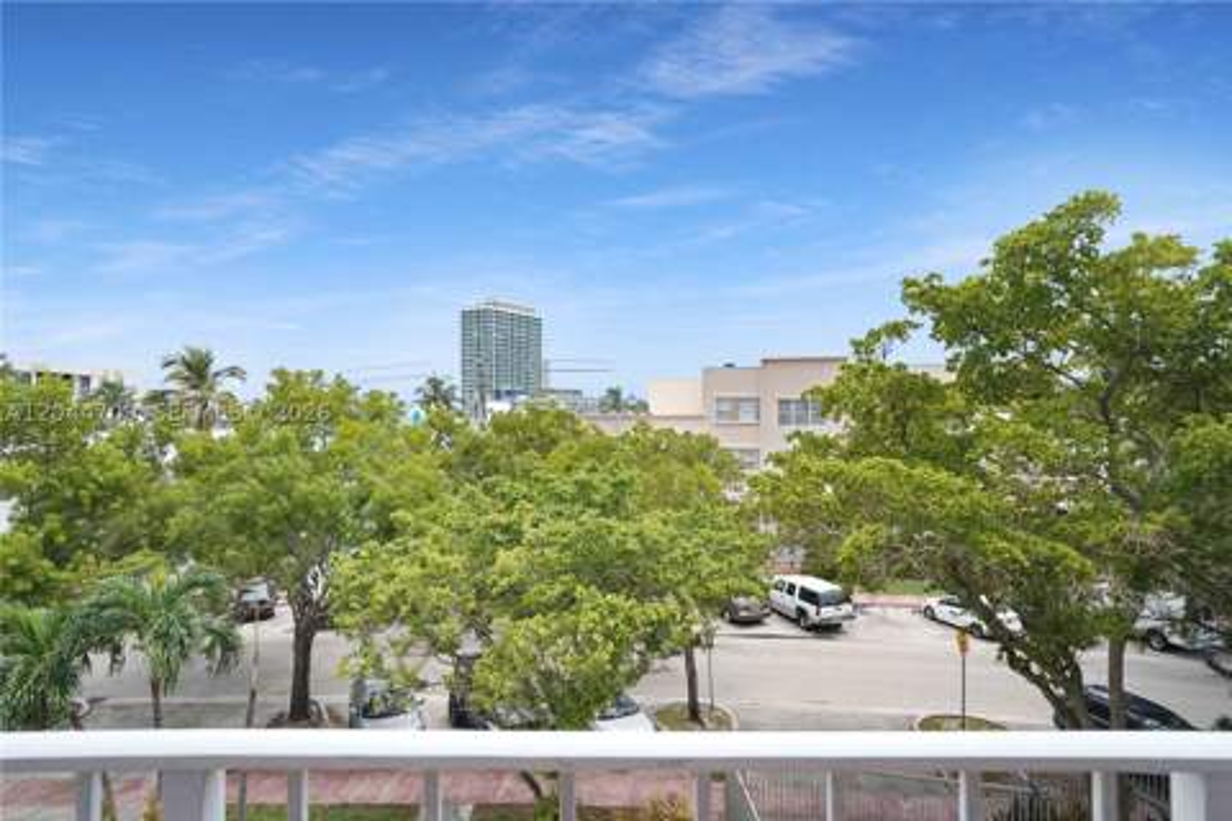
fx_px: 684
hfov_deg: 84.0
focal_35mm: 20
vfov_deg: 61.9
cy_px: 410
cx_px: 616
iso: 80
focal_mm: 20
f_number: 5.6
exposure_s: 1/200
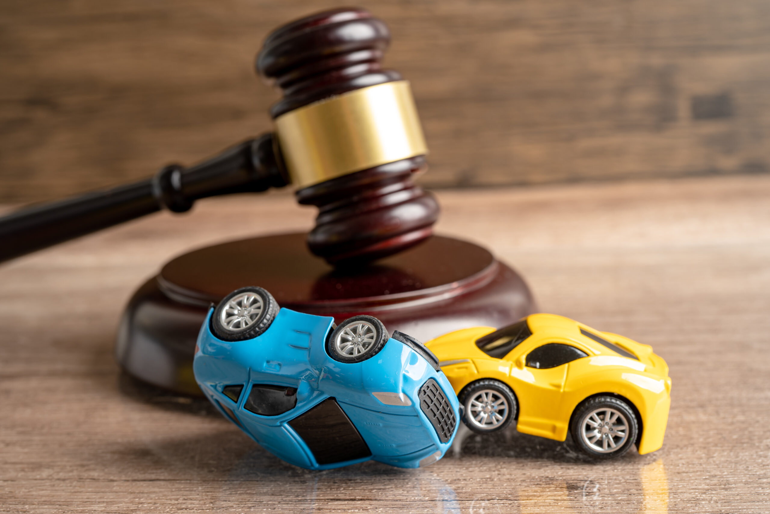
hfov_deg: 39.6
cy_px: 257
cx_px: 385
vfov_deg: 27.0
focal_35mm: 50
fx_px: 1069
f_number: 8
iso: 100
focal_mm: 50
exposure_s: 1/100
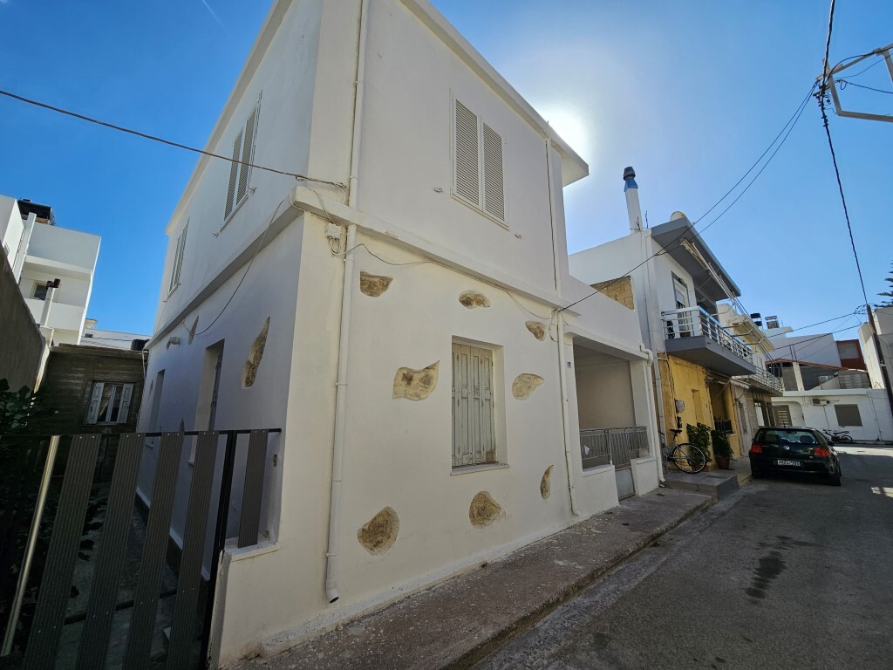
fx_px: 335
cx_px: 446
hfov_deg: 106.2
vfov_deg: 89.9
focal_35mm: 13
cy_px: 335
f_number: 2.2
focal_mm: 2.2
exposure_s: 1/2897
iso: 50
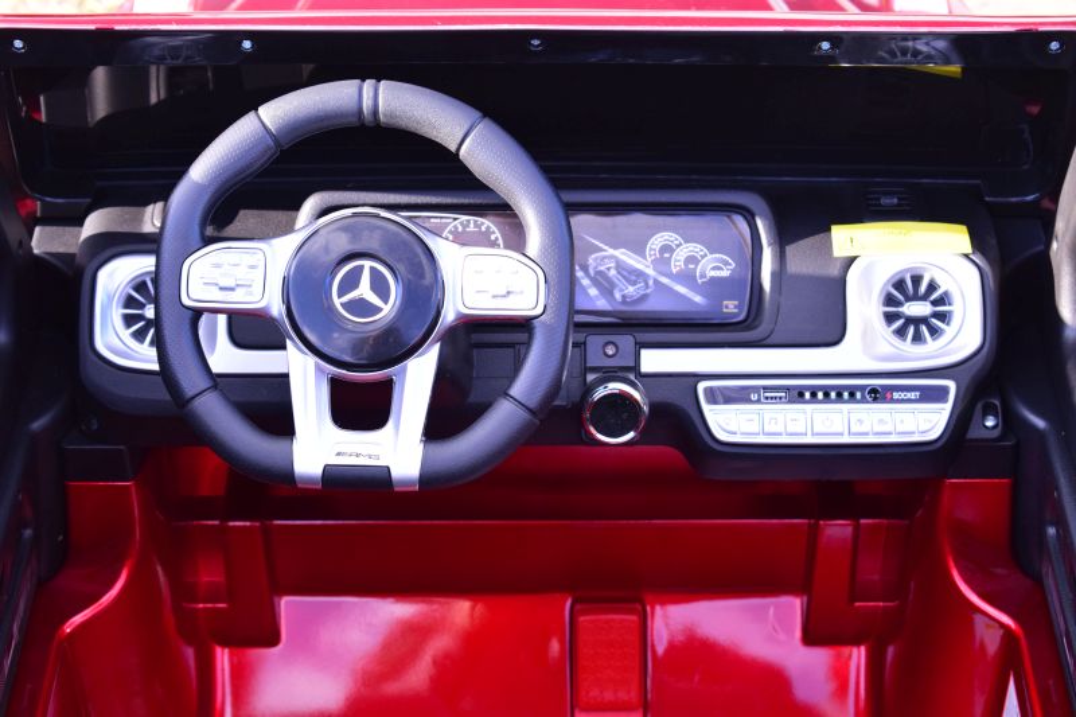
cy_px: 358
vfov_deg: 16.5
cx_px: 538
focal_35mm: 82
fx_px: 2465
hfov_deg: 24.6
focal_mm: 55
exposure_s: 1/250
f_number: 7.1
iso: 800
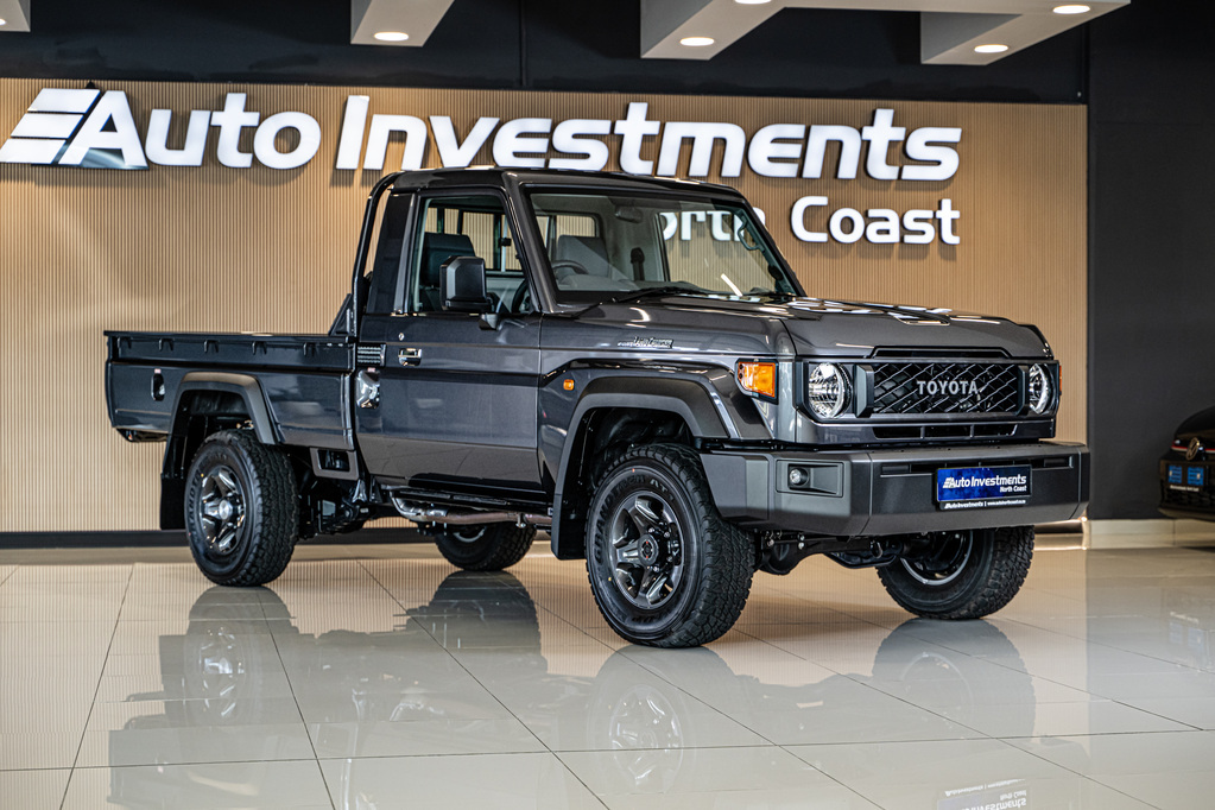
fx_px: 2126
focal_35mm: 63
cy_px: 405
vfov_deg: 21.6
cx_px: 608
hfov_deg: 31.9
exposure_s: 1/200
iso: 640
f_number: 4
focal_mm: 63
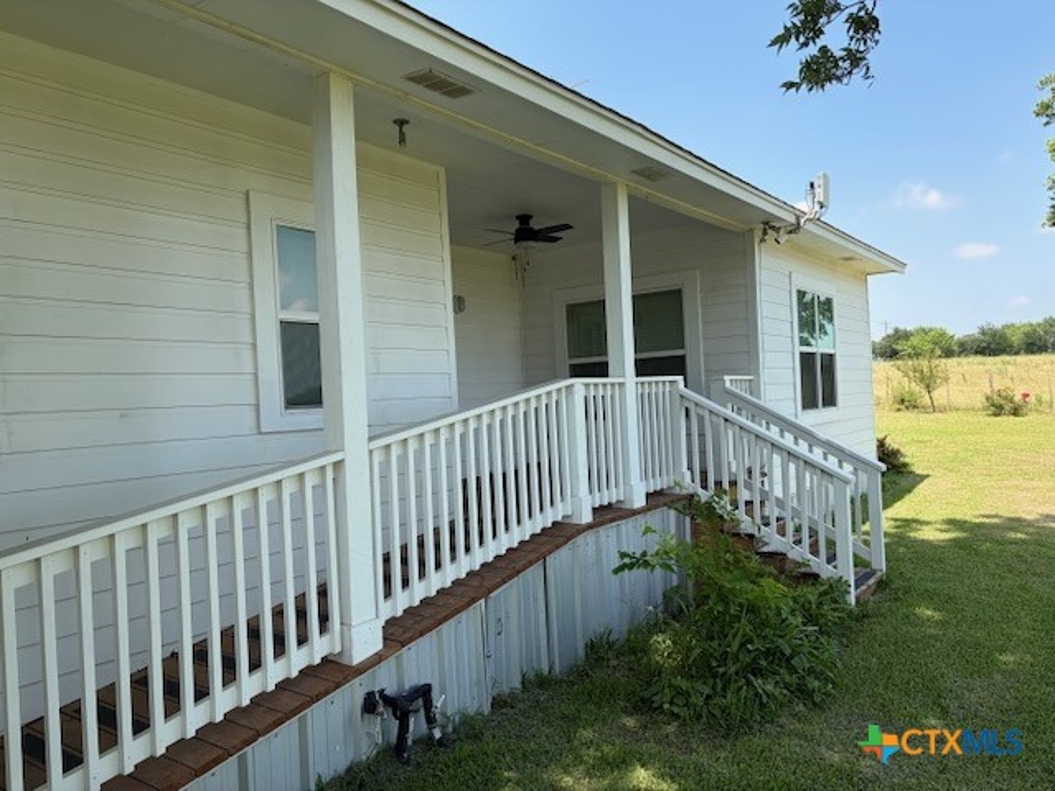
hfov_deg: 67.3
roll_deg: +3.0
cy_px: 396
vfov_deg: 53.1
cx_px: 528
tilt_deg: +0.8
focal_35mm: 26
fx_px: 792
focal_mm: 5.96
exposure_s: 1/1217
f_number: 1.6
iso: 50
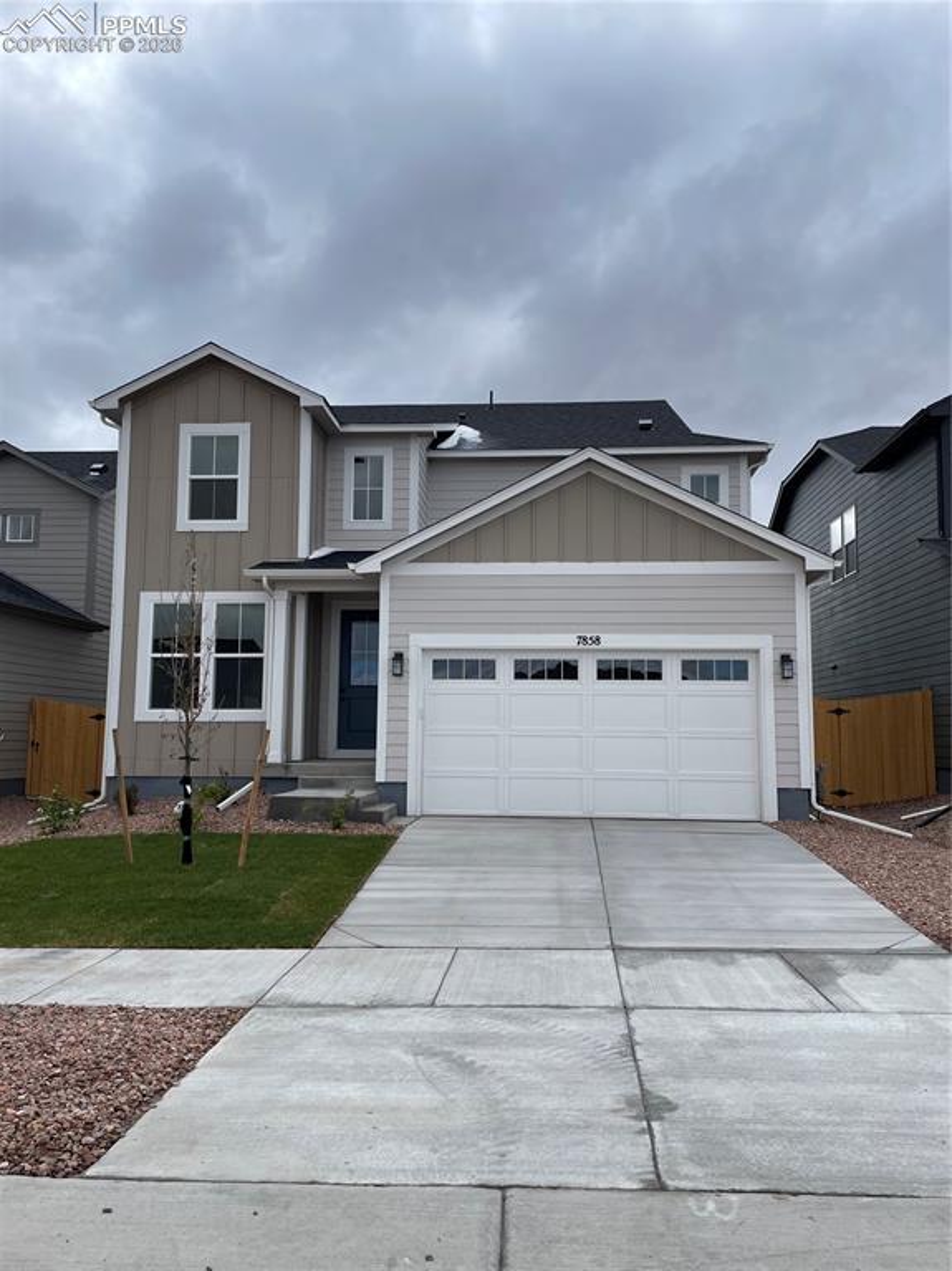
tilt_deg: +5.9
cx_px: 476
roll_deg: +0.3
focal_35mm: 26
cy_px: 636
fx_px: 954
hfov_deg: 53.0
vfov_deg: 67.3
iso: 32
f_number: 1.6
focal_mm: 4.2
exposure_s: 1/4292
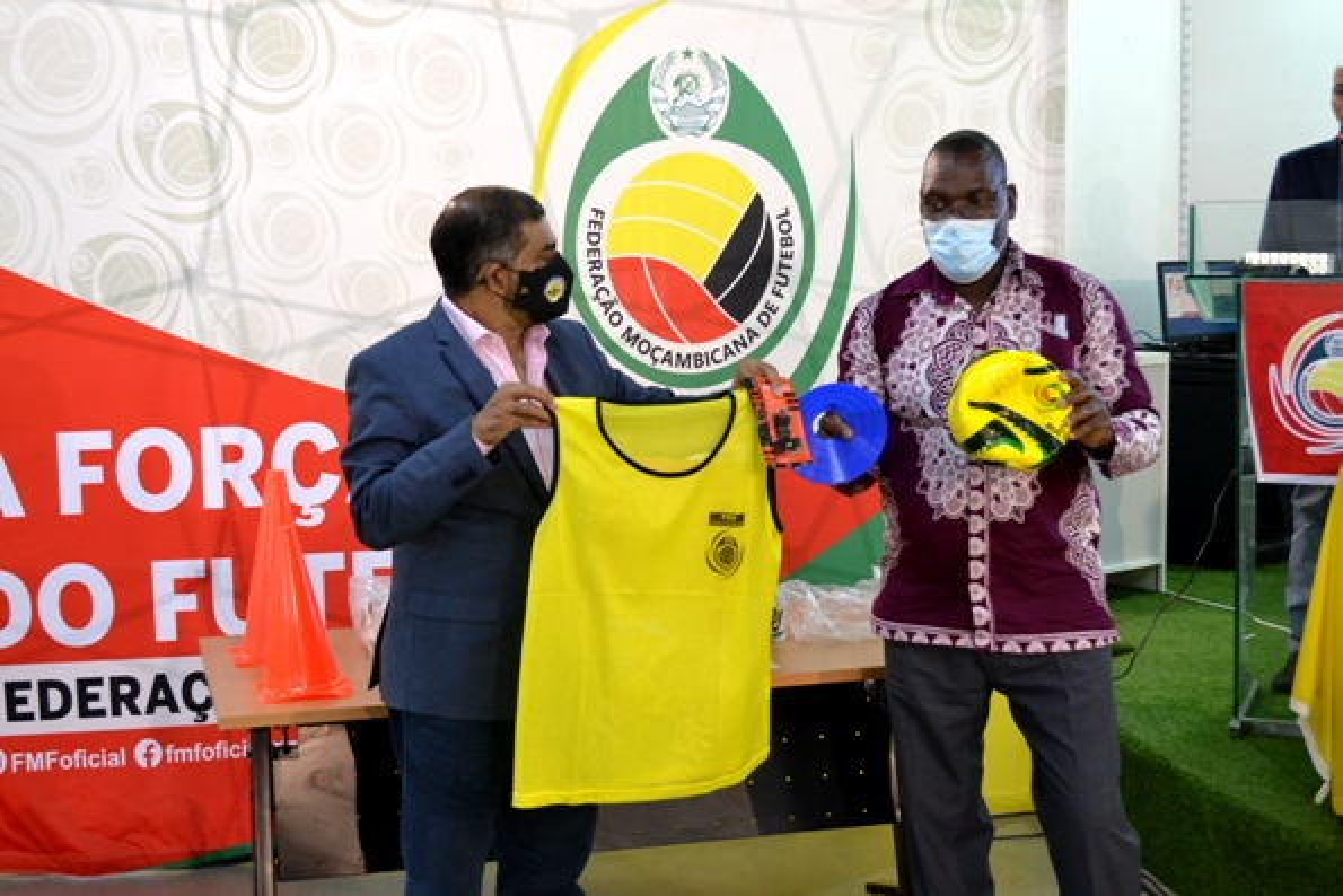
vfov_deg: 25.8
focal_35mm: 52
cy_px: 448
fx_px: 1959
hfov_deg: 37.8
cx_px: 672
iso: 1600
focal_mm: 35
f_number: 5
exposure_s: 1/60
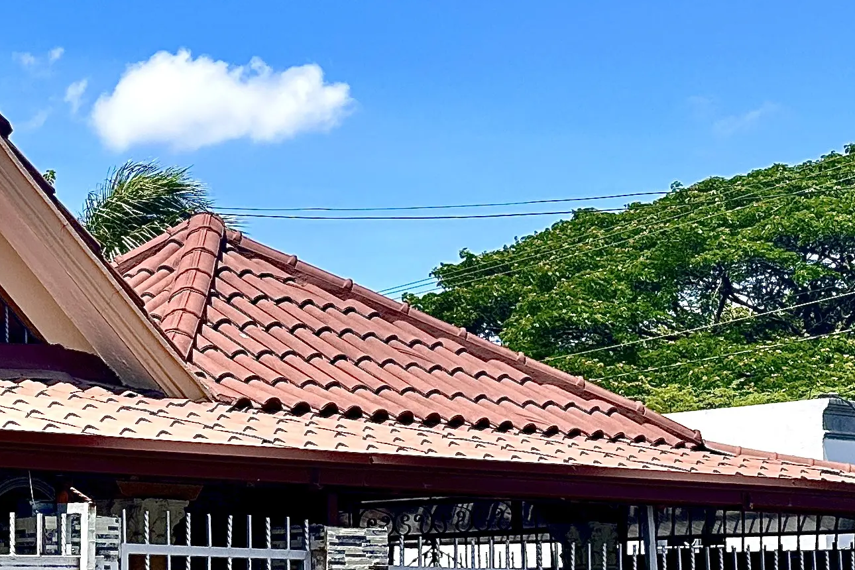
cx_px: -133
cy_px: 464
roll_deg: +0.1
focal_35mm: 78
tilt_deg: +5.4
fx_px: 1852
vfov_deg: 17.3
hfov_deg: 24.0
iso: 80
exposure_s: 1/3155
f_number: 1.78
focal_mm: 6.86
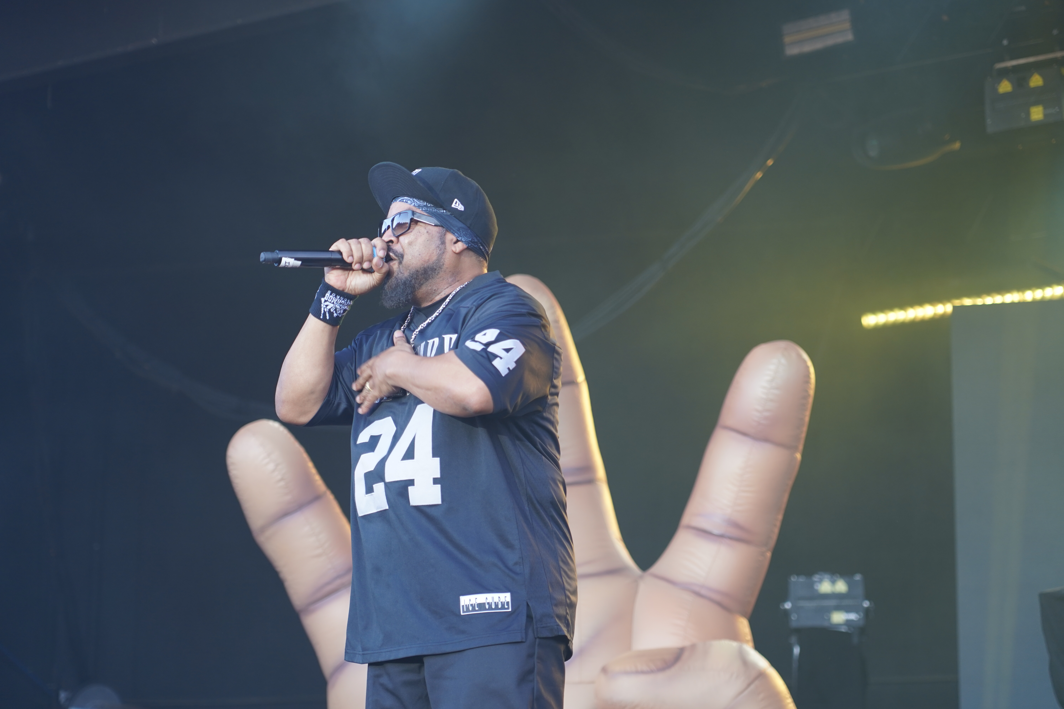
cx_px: 532
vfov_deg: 13.0
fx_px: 3103
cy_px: 354
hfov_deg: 19.5
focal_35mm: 105
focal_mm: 105
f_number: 4
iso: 500
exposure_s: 1/160
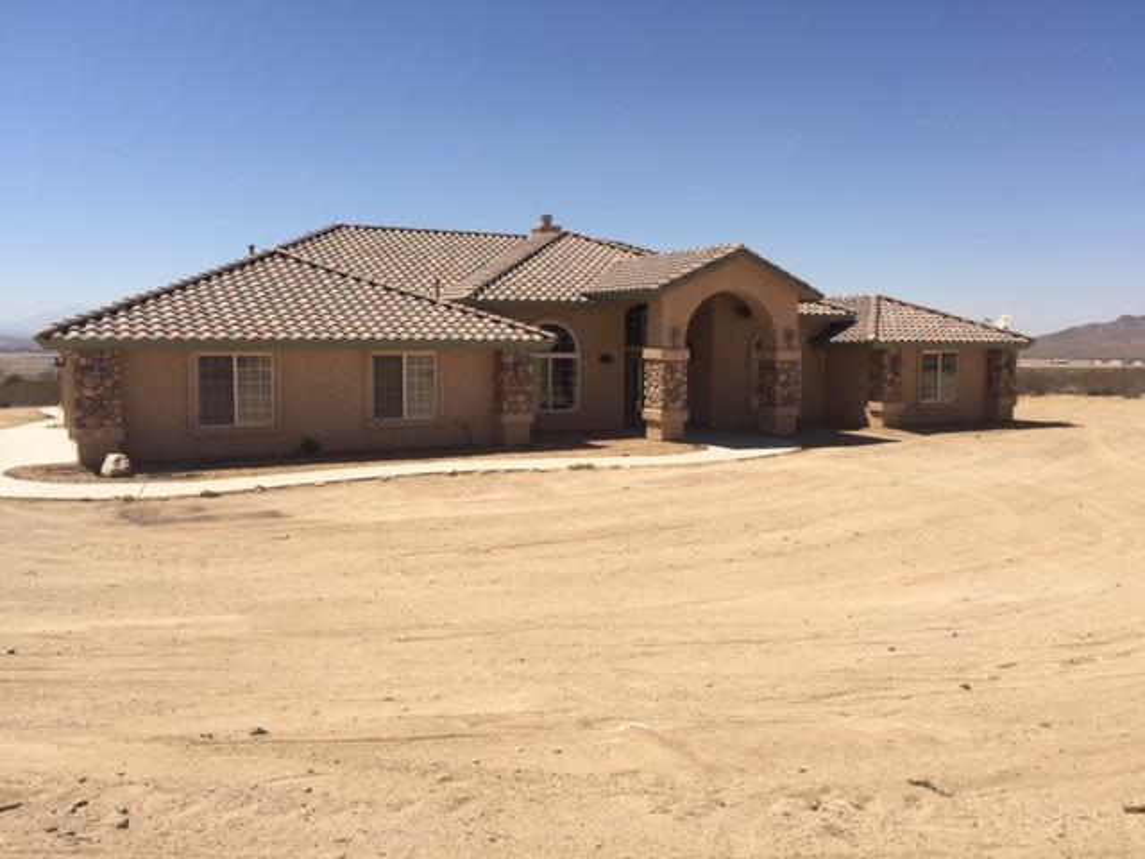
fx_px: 959
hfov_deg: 61.7
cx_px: 572
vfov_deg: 48.2
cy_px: 430
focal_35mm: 29
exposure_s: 1/3049
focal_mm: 4.15
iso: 32
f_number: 2.2
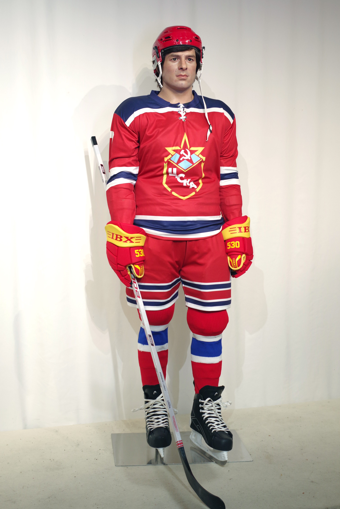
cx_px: 170
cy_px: 259
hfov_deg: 25.5
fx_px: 751
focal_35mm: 53
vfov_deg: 37.5
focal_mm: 35
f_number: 4
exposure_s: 1/100
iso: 400
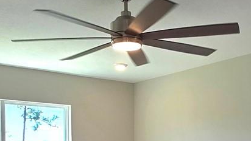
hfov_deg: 37.6
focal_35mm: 55
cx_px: 155
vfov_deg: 20.3
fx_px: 366
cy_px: 174
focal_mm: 2.2
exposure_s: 1/120
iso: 40
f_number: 1.9
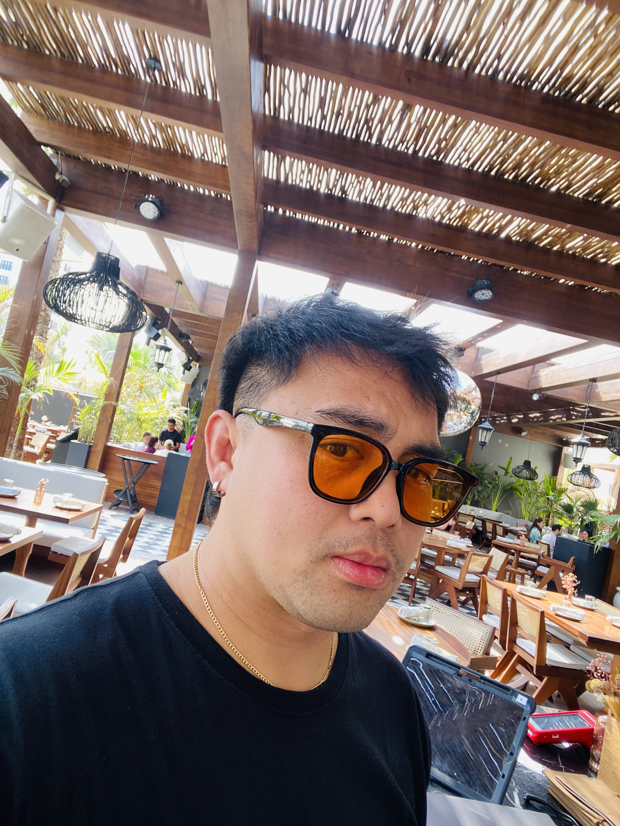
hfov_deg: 58.9
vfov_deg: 73.9
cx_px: 310
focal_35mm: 23
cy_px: 413
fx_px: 549
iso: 64
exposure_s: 1/122
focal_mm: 2.71
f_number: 2.2
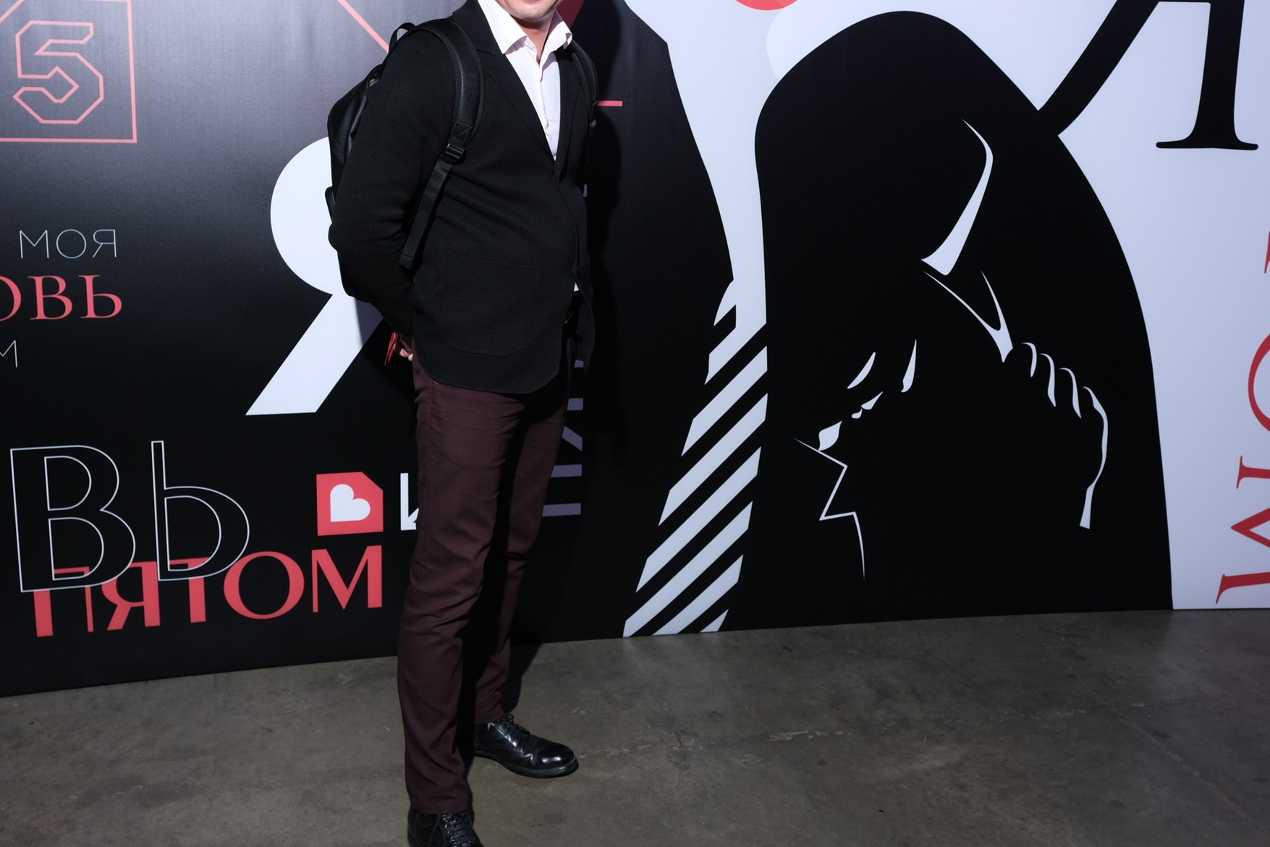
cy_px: 327
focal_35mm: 35
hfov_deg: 54.4
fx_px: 1235
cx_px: 625
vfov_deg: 37.7
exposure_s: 1/125
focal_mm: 16
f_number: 4
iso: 400
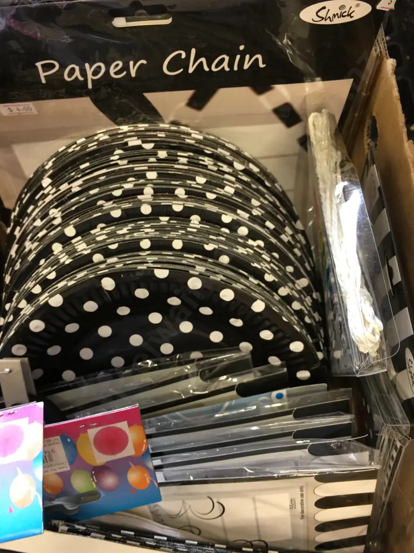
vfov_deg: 61.7
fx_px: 462
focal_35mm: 29
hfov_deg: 48.2
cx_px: 207
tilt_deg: -67.7
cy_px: 276
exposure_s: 1/17
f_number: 2.2
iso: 64
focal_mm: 4.15
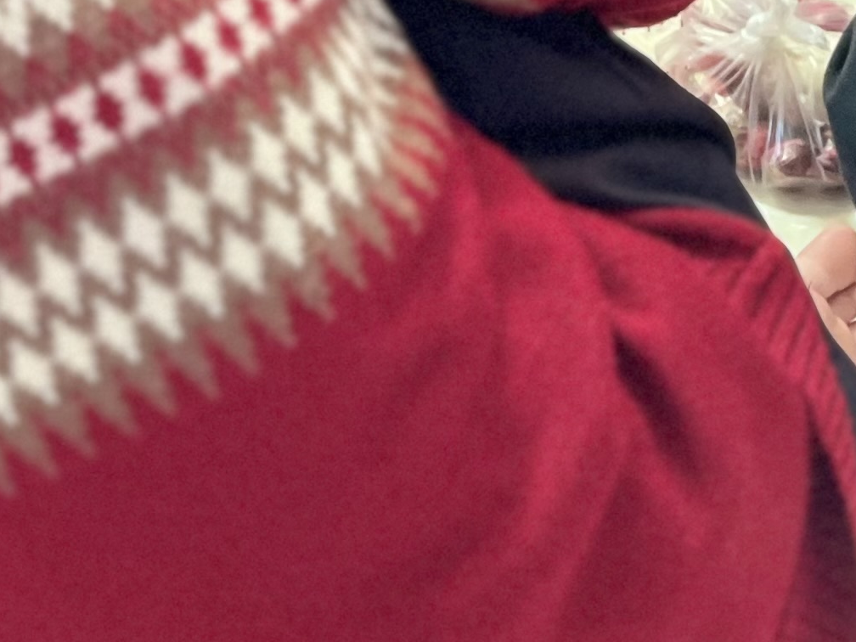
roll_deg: +22.4
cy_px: -486
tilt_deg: -30.9
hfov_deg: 18.4
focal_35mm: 104
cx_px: -19
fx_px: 2572
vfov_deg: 13.0
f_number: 1.6
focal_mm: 5.1
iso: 500
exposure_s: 1/48
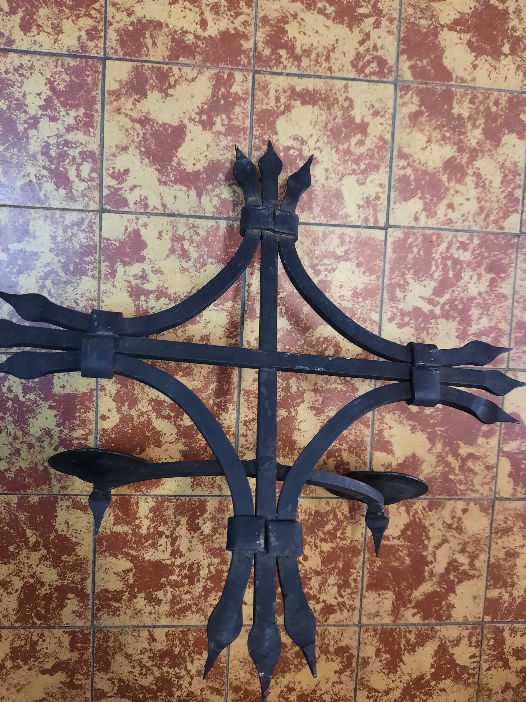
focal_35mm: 25
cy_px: 351
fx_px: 507
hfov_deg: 54.9
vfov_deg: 69.4
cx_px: 263
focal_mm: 4.6
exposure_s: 1/33
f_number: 2
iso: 400
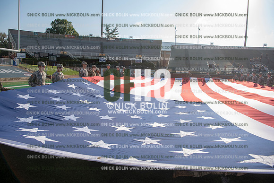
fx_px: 183
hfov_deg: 73.7
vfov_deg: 53.2
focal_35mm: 24
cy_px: 92
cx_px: 137
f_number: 5.6
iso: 100
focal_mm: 24
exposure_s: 1/400
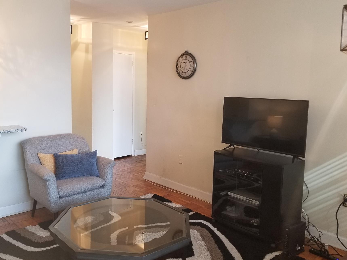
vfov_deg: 45.4
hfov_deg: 58.0
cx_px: 142
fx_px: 311
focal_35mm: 31
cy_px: 117
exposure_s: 1/60
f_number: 1.7
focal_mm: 4.25
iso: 125
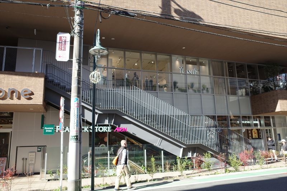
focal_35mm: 28
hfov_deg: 65.5
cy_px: 96
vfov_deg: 46.4
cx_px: 144
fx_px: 223
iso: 200
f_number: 2.8
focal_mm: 18.3
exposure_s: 1/500
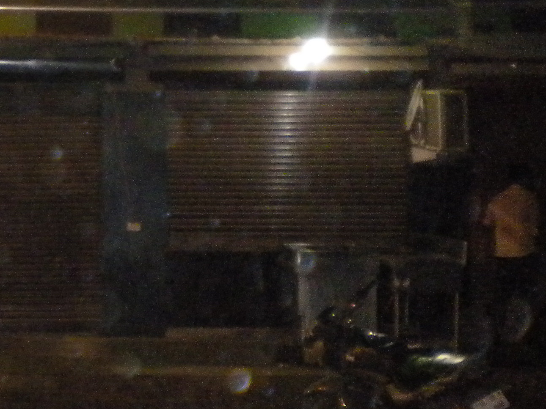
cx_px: -217
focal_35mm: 99
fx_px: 1561
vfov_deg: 14.8
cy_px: 29
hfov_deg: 18.1
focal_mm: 6.3
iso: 800
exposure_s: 1/30
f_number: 3.1
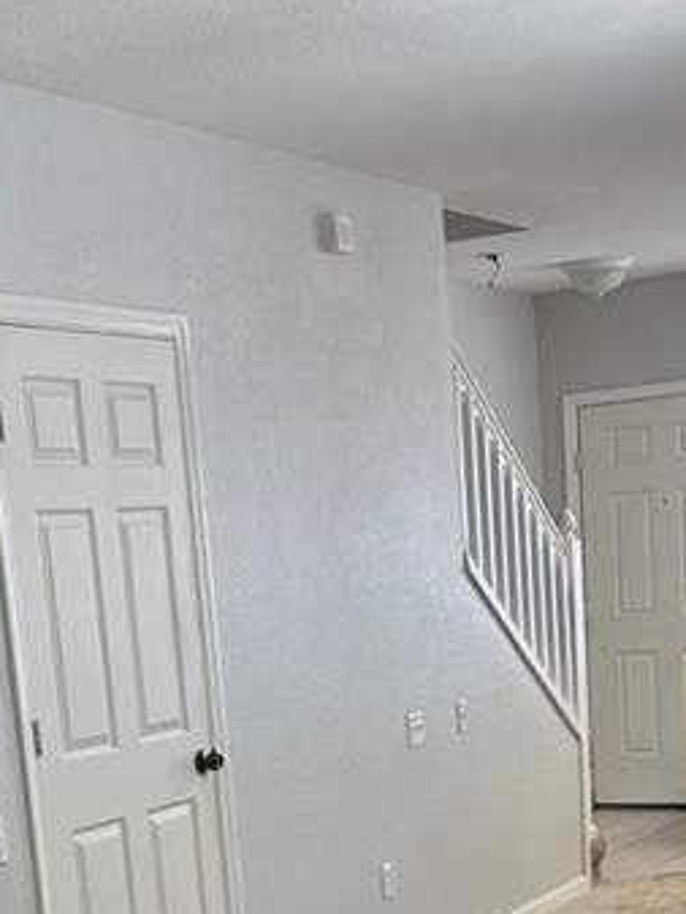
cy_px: 982
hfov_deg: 19.4
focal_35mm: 76
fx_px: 2007
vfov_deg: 24.1
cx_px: 404
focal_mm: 6.86
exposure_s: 1/120
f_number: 1.78
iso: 125
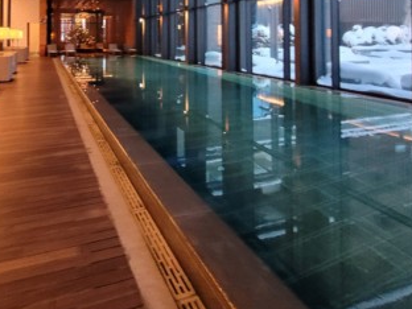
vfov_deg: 48.6
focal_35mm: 25
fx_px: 298
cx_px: 147
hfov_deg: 68.0
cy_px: 26
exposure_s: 1/25
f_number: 2.2
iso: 640
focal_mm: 1.74
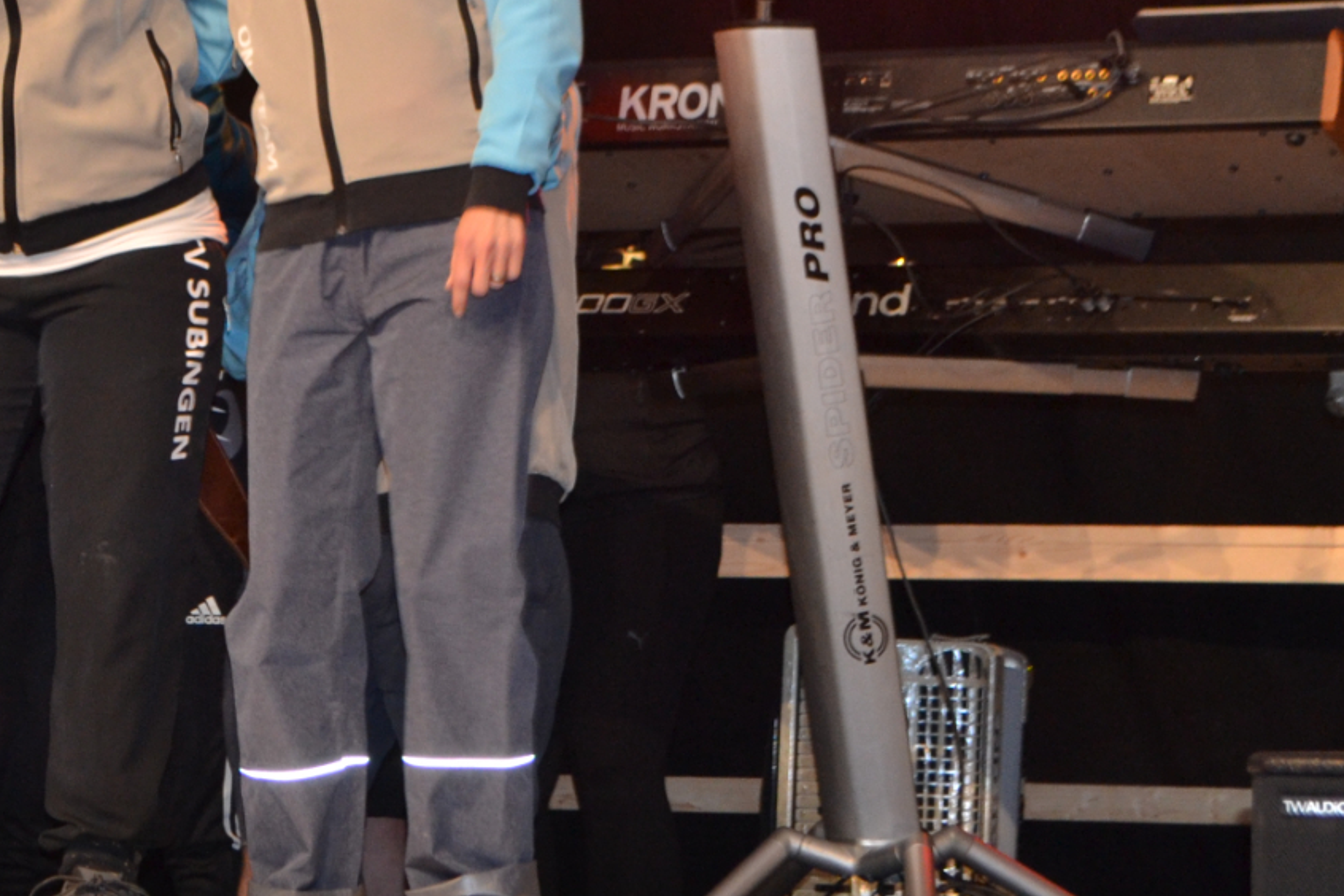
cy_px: 287
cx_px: 207
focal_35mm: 138
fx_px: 5152
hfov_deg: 14.7
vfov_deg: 9.9
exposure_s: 1/60
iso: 720
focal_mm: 38
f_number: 5
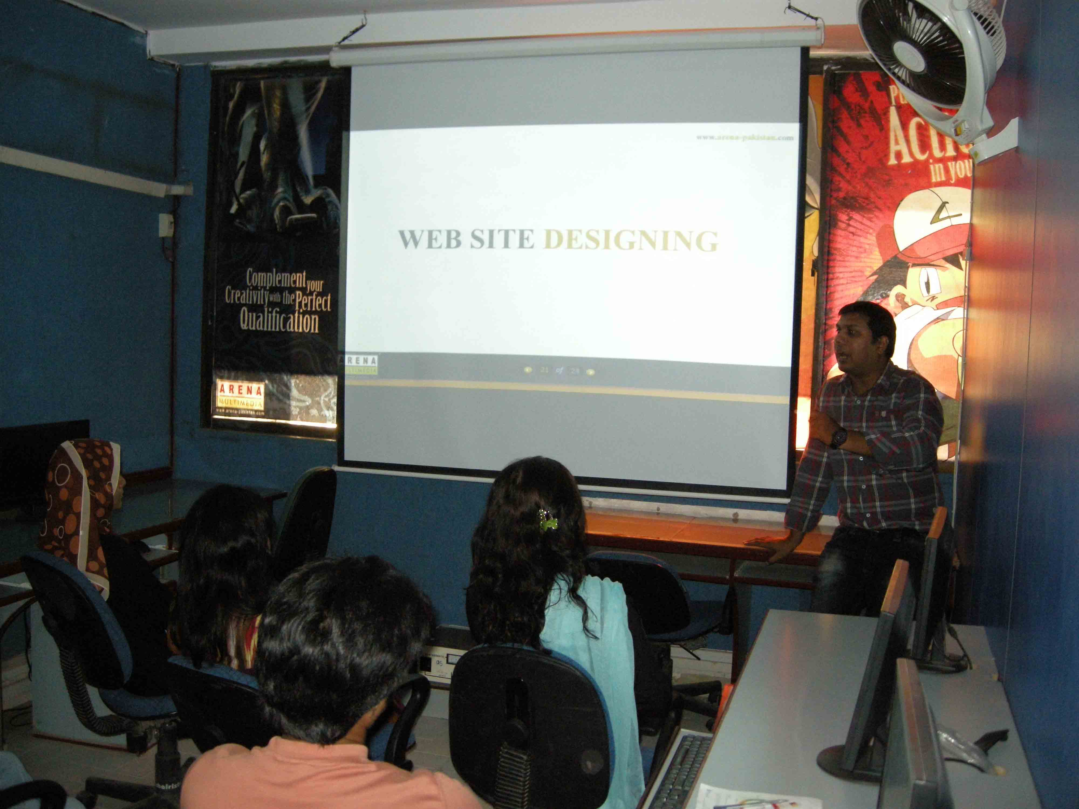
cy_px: 404
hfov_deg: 52.6
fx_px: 1091
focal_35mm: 35
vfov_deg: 40.7
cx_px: 540
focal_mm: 7.5
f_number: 2.7
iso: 400
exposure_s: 1/15
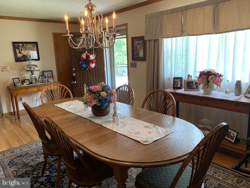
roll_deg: +1.6
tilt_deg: -12.0
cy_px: 94
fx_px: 188
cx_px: 125
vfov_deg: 53.1
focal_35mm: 26
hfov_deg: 67.3
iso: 64
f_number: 1.8
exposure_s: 1/60
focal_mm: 4.25
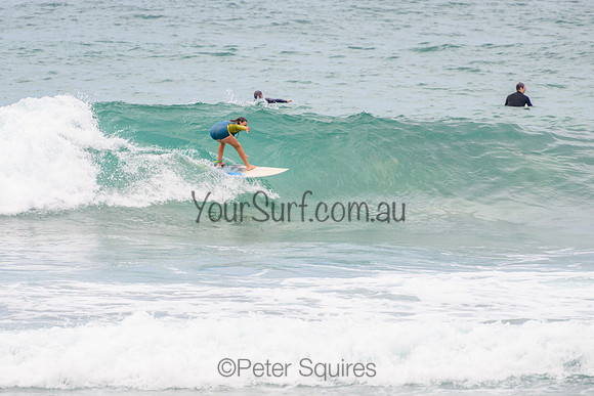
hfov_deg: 3.7
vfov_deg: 2.5
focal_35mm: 550
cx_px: 225
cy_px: 149
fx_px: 9082
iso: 200
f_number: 5.6
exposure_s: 1/2000
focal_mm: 400
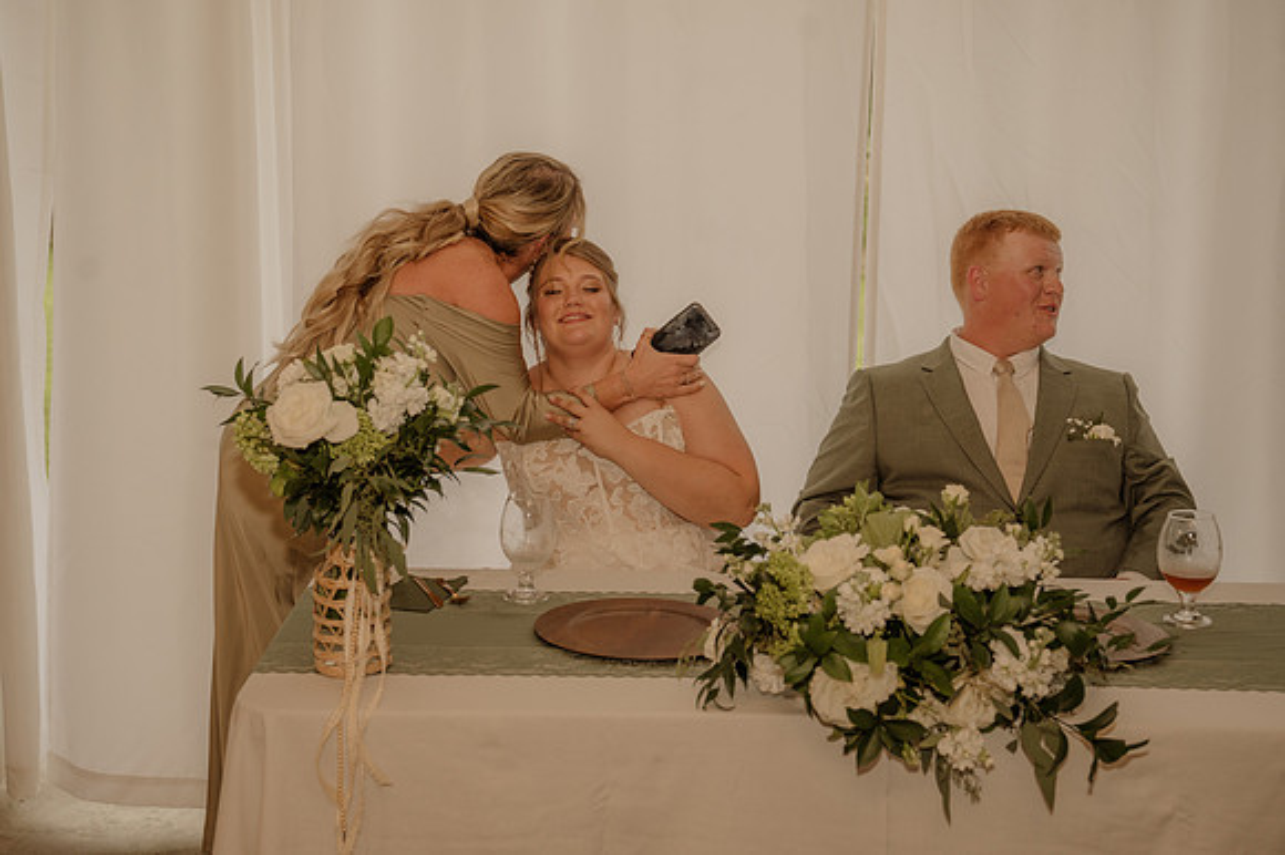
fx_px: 1863
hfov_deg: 38.0
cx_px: 600
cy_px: 399
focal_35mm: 52
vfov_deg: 25.8
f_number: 4
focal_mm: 49
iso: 500
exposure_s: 1/200
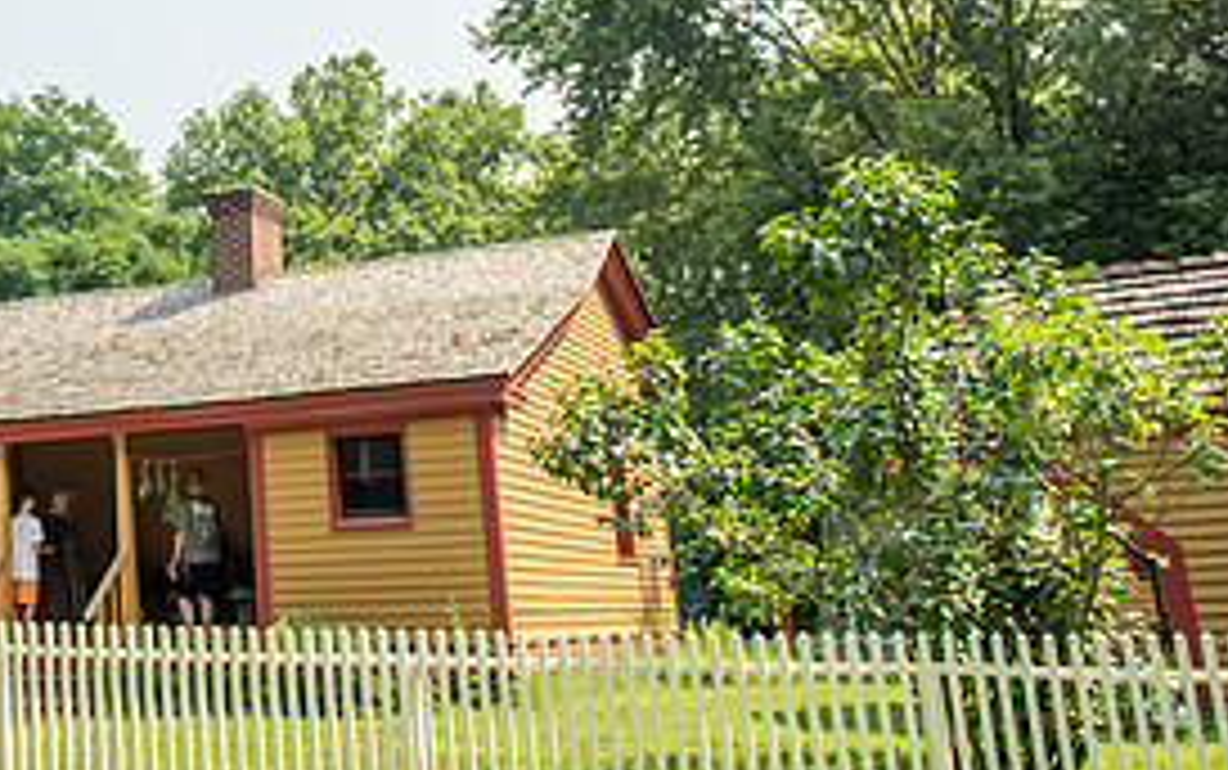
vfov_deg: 24.0
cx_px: 31
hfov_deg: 35.5
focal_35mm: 52
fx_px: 1741
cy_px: 34
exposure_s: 1/2500
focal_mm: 24
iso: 320
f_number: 4
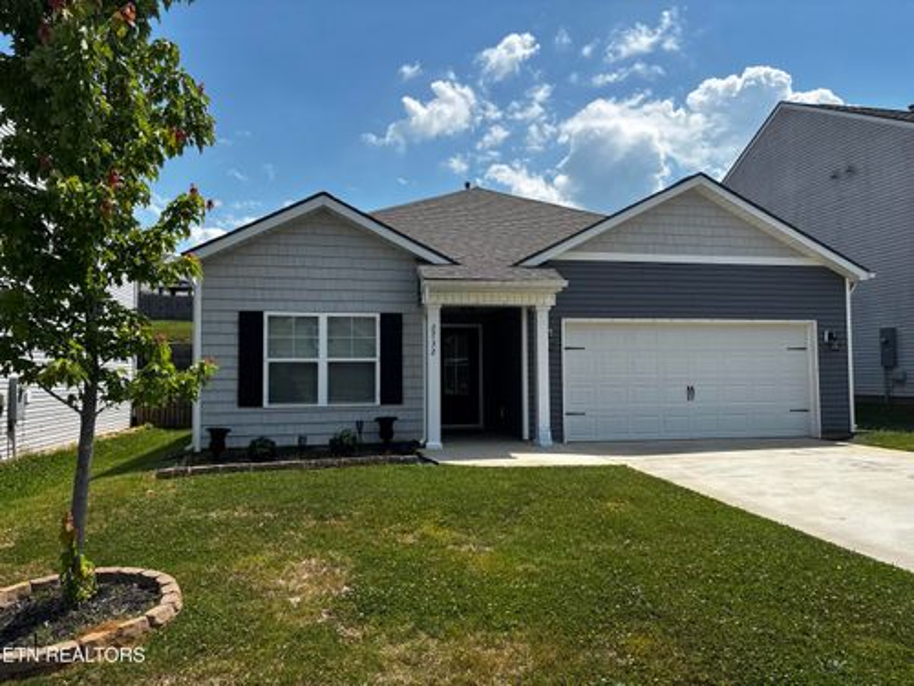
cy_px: 343
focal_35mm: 26
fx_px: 687
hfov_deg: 67.3
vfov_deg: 53.1
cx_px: 457
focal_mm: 5.96
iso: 50
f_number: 1.6
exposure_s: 1/3937
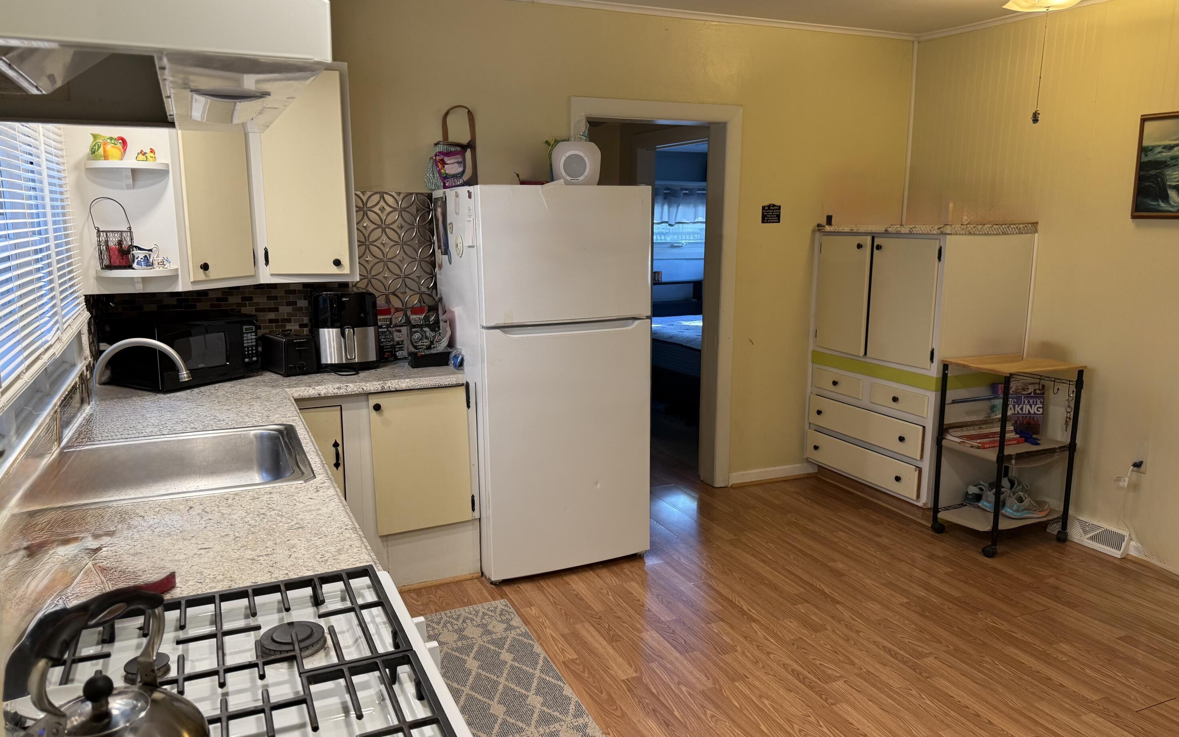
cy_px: 369
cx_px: 589
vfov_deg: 47.6
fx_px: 836
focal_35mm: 26
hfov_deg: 70.4
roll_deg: +0.2
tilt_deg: -10.0
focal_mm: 6.76
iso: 200
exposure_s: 1/120
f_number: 1.78
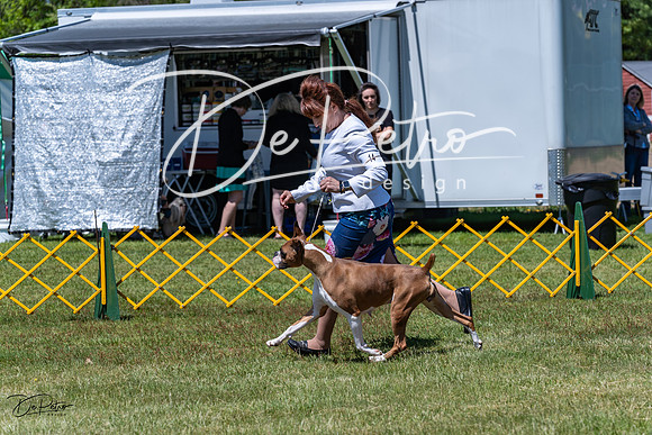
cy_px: 218
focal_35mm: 128
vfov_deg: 10.7
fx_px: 2319
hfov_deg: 16.0
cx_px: 326
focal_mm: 128
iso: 100
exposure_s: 1/640
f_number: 6.3
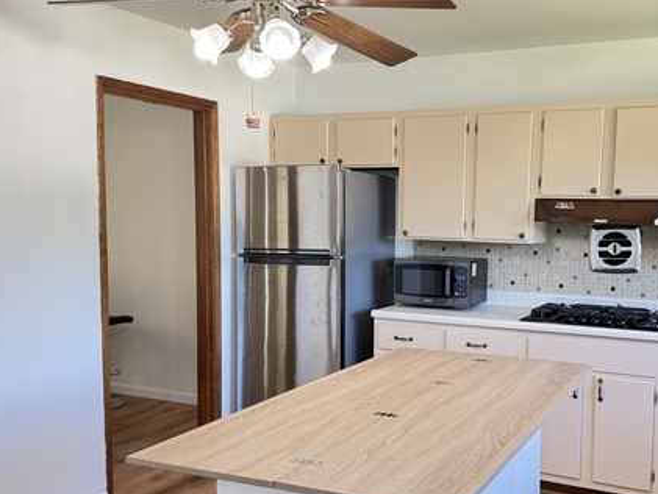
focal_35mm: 38
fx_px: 723
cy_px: 277
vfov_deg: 37.7
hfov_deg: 48.5
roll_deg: -0.8
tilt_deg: -5.8
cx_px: 413
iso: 160
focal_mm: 6.76
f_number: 1.78
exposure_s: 1/60
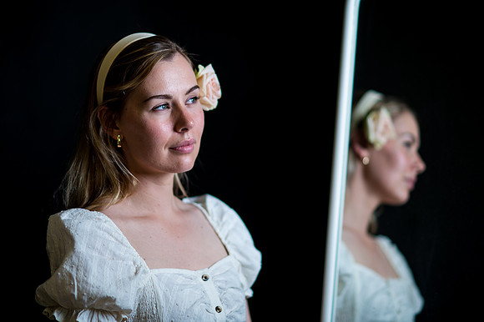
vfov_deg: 12.0
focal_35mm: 114
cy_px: 147
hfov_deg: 17.9
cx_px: 235
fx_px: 1533
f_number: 2
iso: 200
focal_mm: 105
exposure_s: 1/200
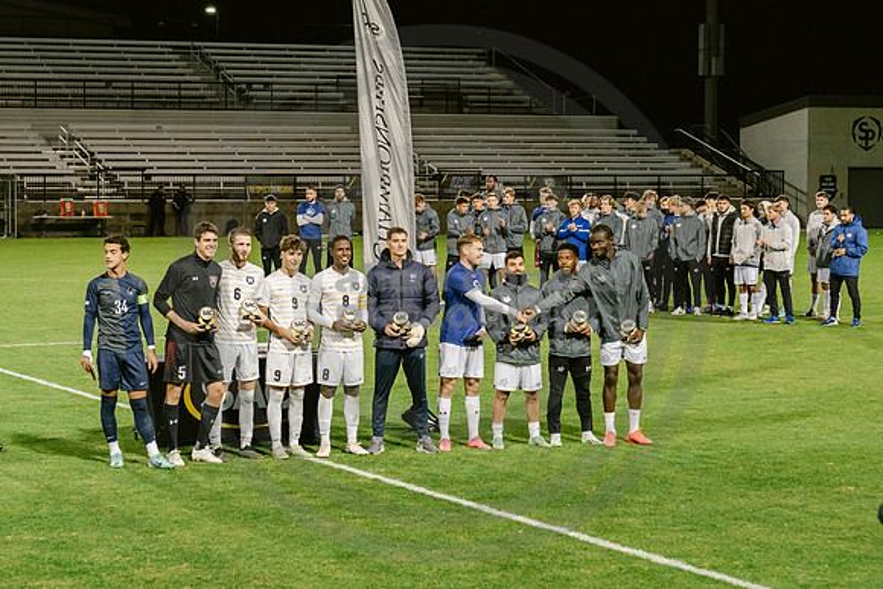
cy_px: 275
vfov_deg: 13.2
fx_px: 2545
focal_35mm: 104
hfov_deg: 19.7
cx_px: 481
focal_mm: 70
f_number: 4.5
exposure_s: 1/200
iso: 2000
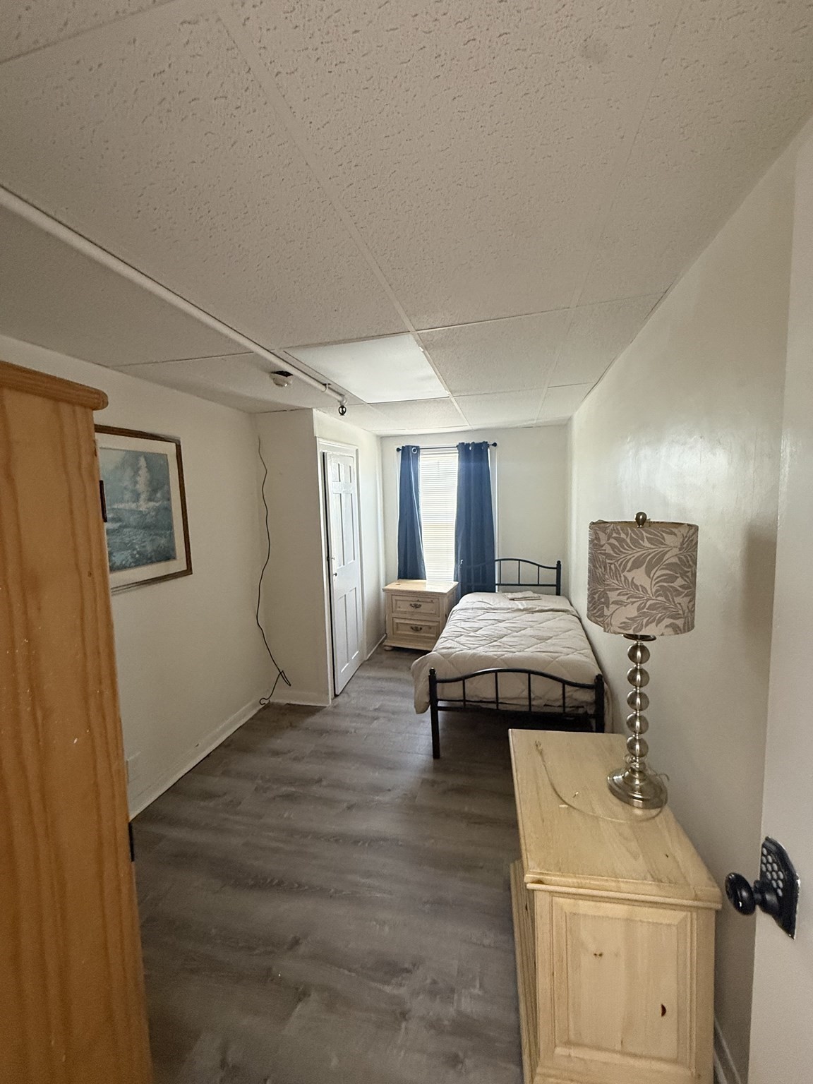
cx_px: 406
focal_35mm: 14
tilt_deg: -2.3
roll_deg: +1.7
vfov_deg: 102.1
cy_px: 542
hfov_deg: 85.7
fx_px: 438
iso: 500
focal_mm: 2.22
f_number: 2.2
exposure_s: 1/60
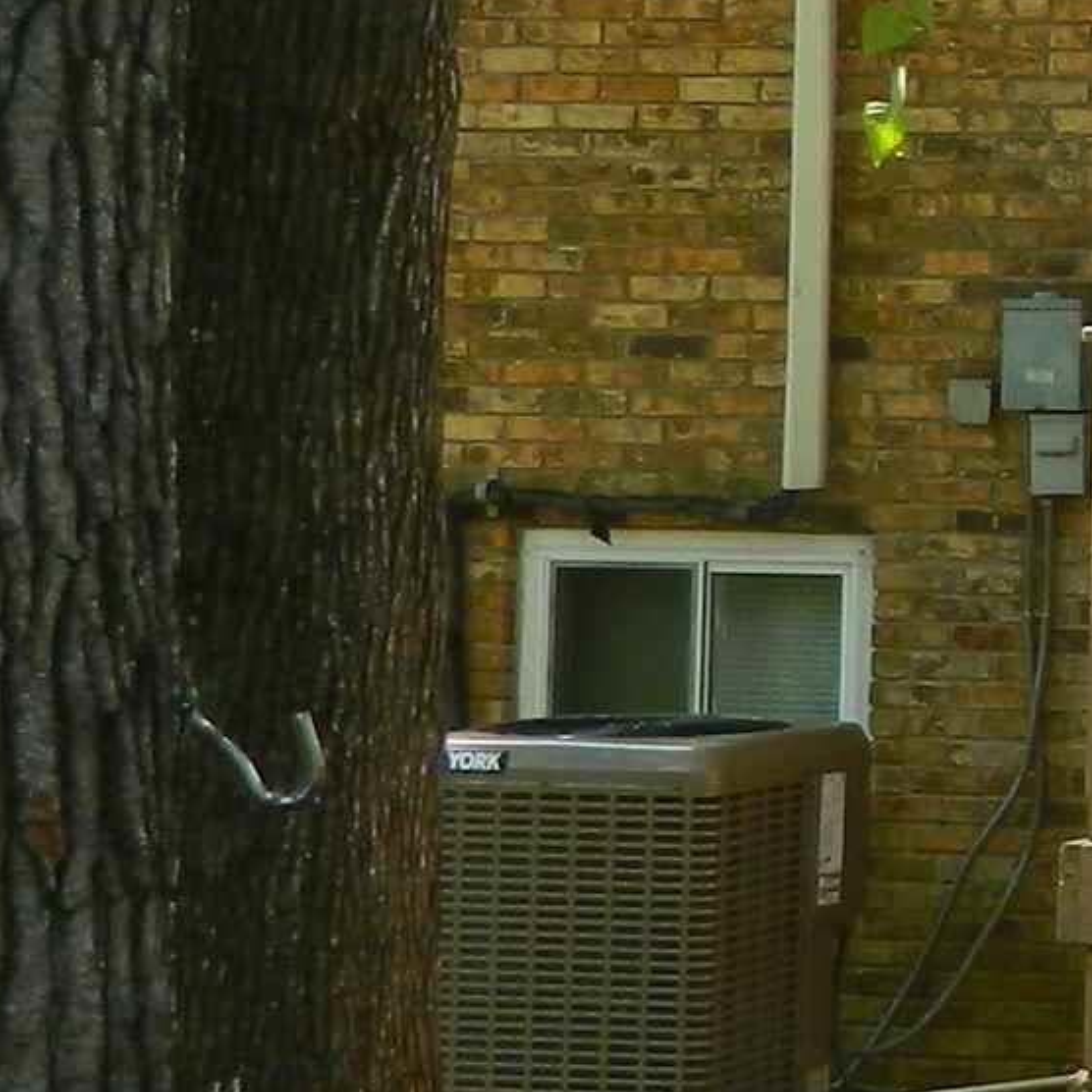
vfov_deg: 14.2
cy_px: 263
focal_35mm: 122
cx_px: 2433
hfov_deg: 12.1
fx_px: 4354
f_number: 3.1
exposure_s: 1/100
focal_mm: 4.5
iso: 80
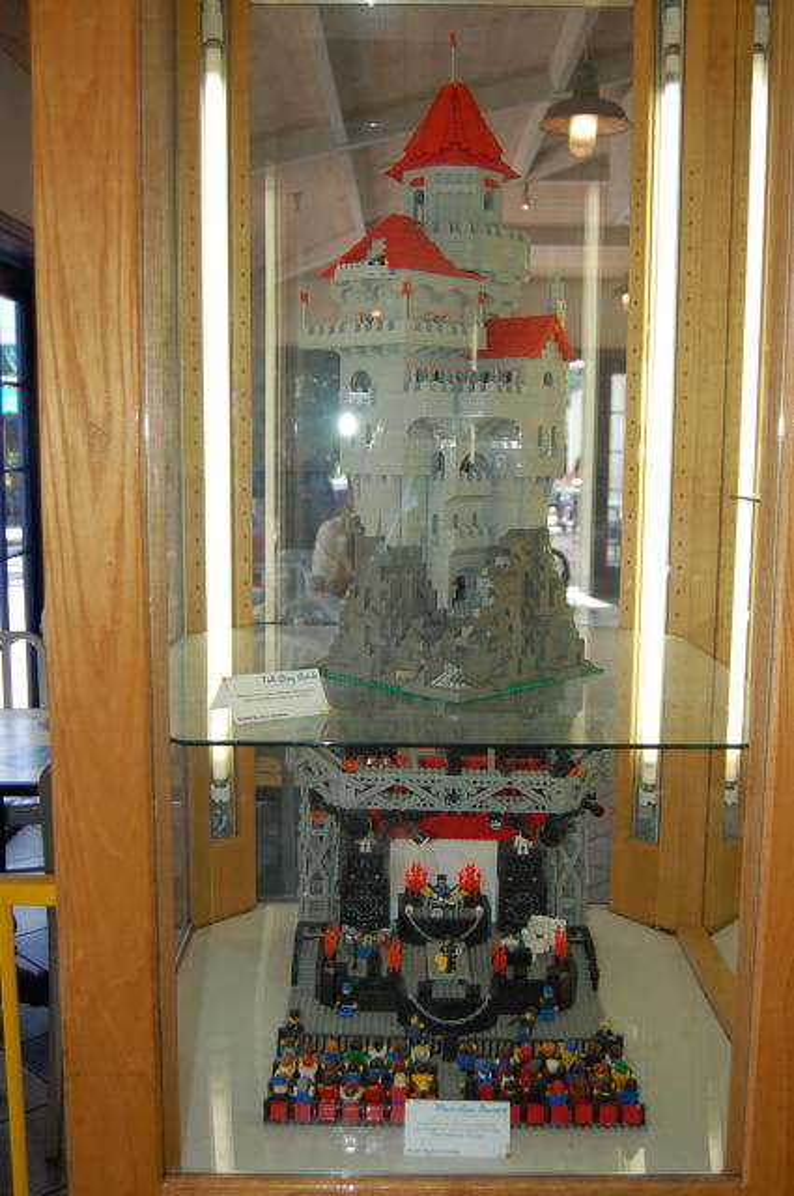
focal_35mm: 39
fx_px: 1294
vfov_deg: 49.6
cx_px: 397
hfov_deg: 34.1
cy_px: 598
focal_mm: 26
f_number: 4
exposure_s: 1/125
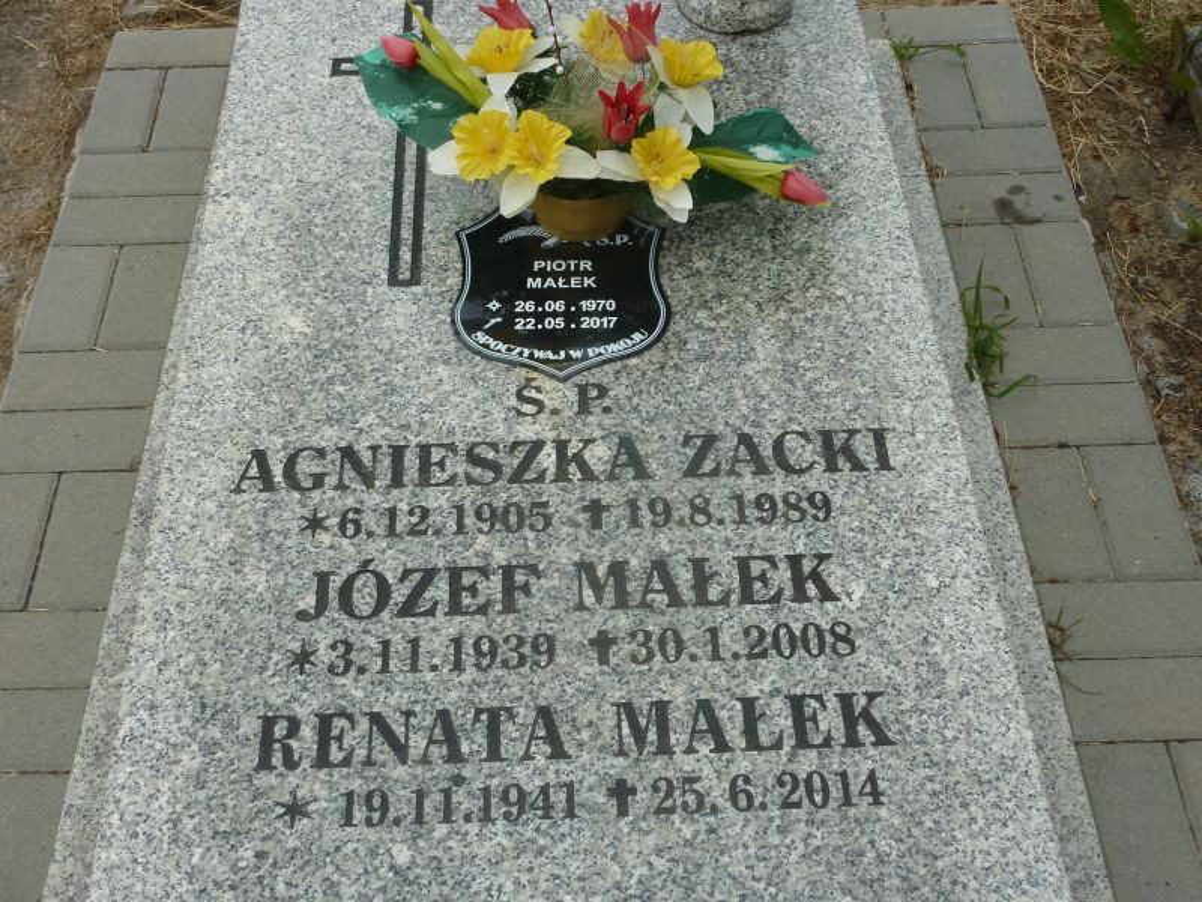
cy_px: 451
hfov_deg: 44.8
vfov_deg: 34.3
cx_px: 601
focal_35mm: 42
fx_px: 1458
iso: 80
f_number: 4
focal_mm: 6.9
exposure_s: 1/320
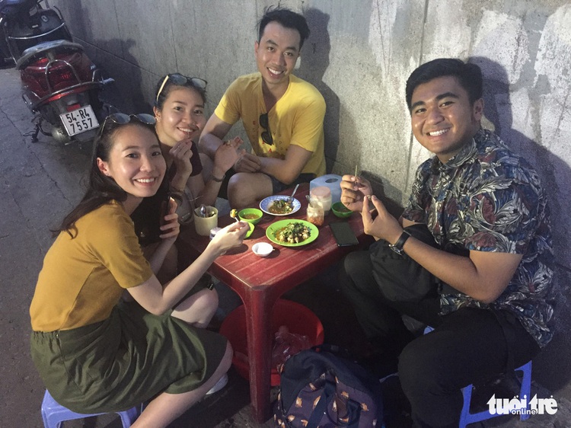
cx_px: 286
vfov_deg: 48.2
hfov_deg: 61.7
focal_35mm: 29
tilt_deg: -30.0
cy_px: 214
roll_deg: -0.1
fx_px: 478
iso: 500
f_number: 2.2
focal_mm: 4.15
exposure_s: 1/17
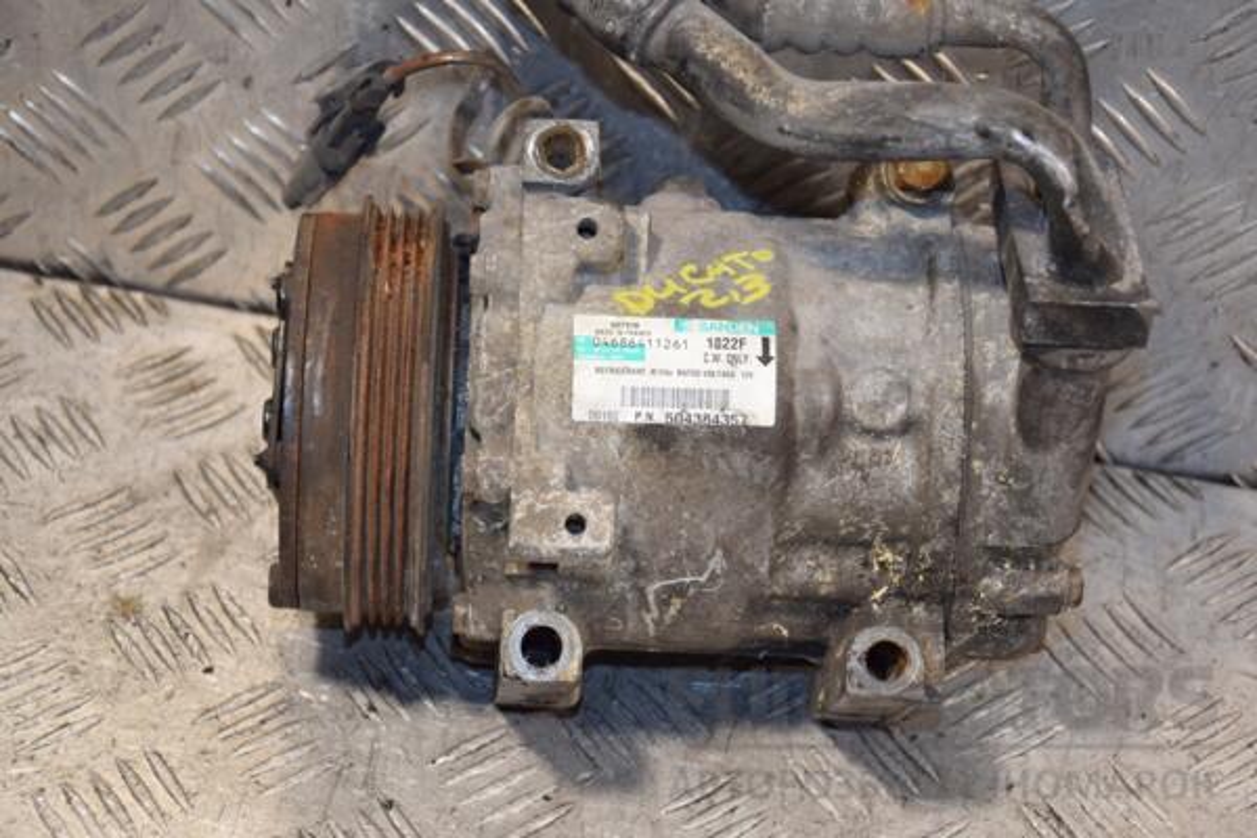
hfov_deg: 21.9
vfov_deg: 14.7
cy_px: 419
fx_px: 3247
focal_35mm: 93
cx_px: 628
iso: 800
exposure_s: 1/160
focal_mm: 62
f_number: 5.3
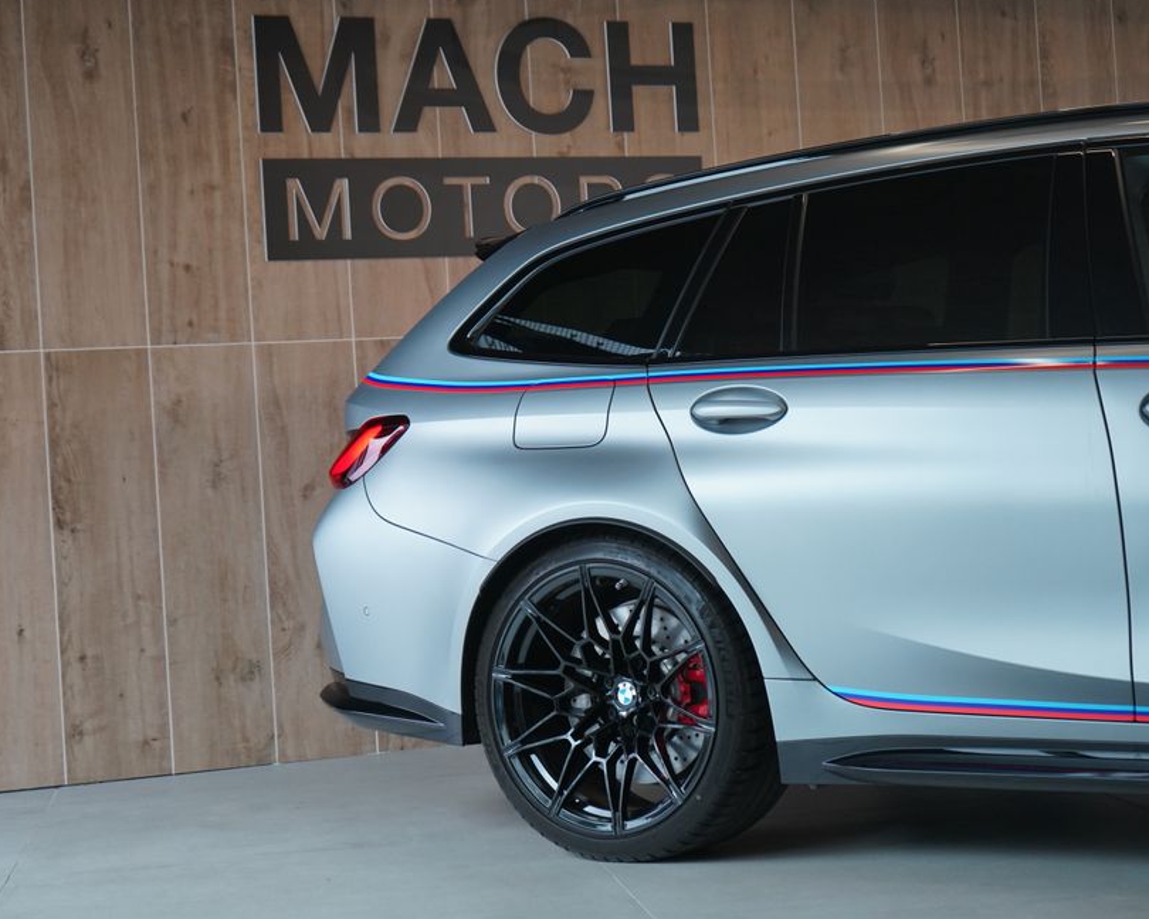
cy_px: 440
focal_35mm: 70
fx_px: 2380
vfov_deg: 21.9
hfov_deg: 27.1
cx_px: 583
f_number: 5
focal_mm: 59
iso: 2000
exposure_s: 1/160
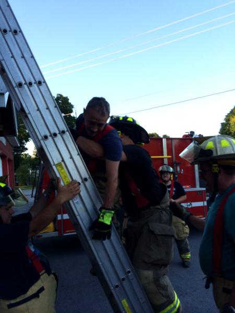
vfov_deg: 60.0
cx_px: 118
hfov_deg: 46.8
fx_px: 272
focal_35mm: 30
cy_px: 156
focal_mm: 4.12
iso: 32
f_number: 2.2
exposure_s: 1/275
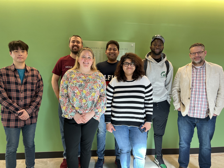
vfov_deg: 53.1
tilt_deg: -4.5
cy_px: 84
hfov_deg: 67.3
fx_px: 168
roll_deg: -1.4
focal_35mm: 26
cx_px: 112
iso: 80
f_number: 1.5
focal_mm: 5.7
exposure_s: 1/120
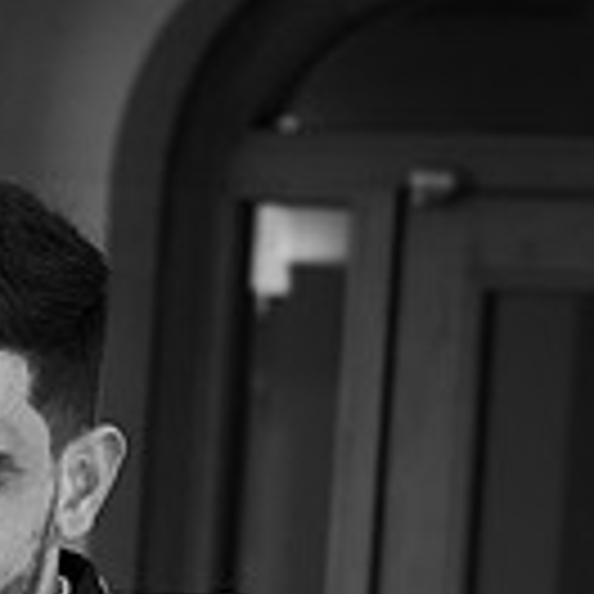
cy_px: 788
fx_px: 4349
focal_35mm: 224
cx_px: -454
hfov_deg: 7.6
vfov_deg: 7.7
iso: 200
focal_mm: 40
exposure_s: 1/3200
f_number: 2.8
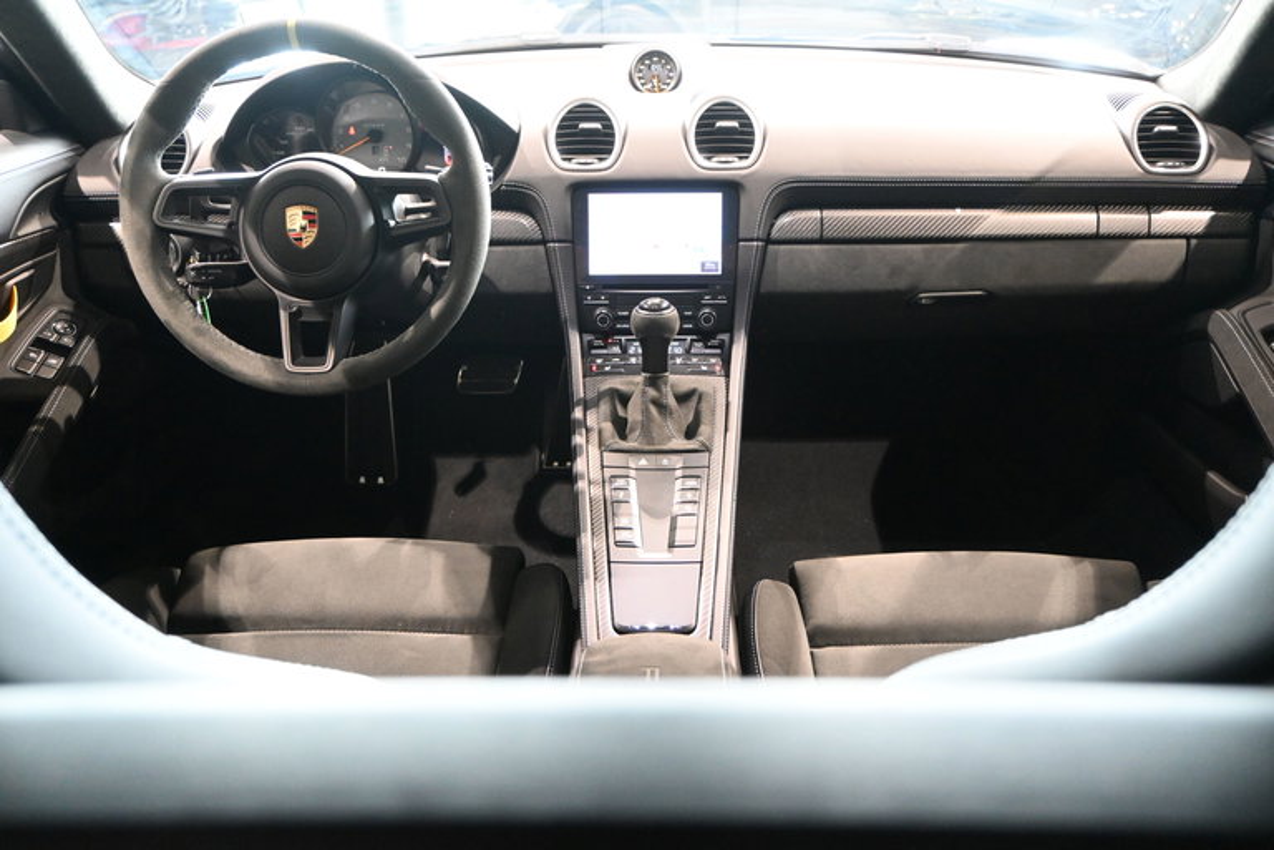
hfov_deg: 61.9
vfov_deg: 43.6
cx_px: 637
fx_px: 1062
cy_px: 425
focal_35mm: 30
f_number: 3.8
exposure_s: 1/60
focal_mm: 20
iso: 4500
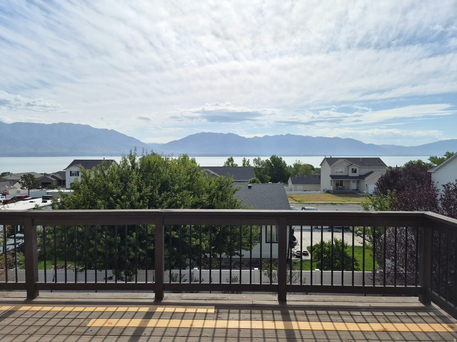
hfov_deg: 73.9
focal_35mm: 23
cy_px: 171
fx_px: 304
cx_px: 228
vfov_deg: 58.9
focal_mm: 5.4
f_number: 1.8
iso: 64
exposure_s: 1/7696
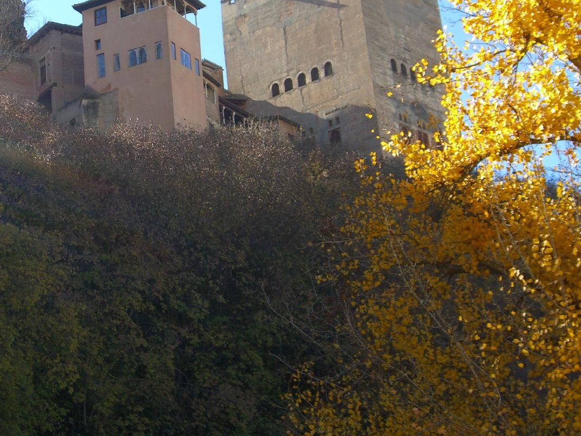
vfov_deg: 17.1
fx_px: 1443
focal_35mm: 86
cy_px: 115
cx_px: 155
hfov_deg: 22.6
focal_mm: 11.8
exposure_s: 1/200
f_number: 5
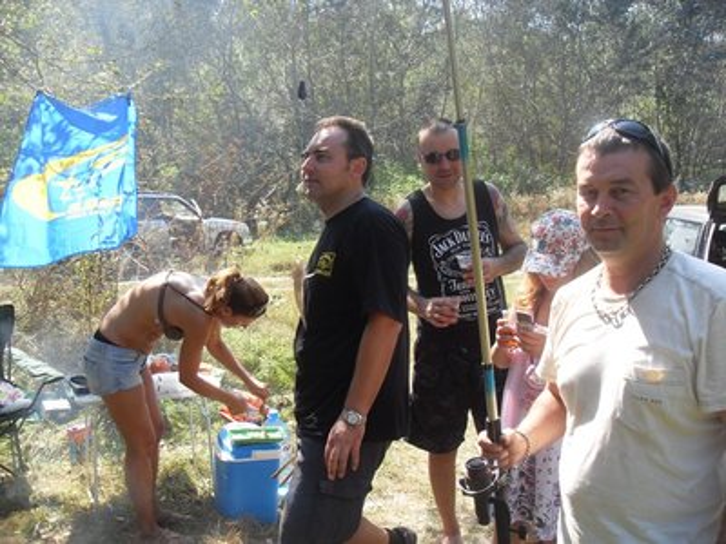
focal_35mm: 35
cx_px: 363
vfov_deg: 40.7
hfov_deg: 52.6
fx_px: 734
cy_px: 272
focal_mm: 6.3
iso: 80
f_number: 2.8
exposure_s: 1/250
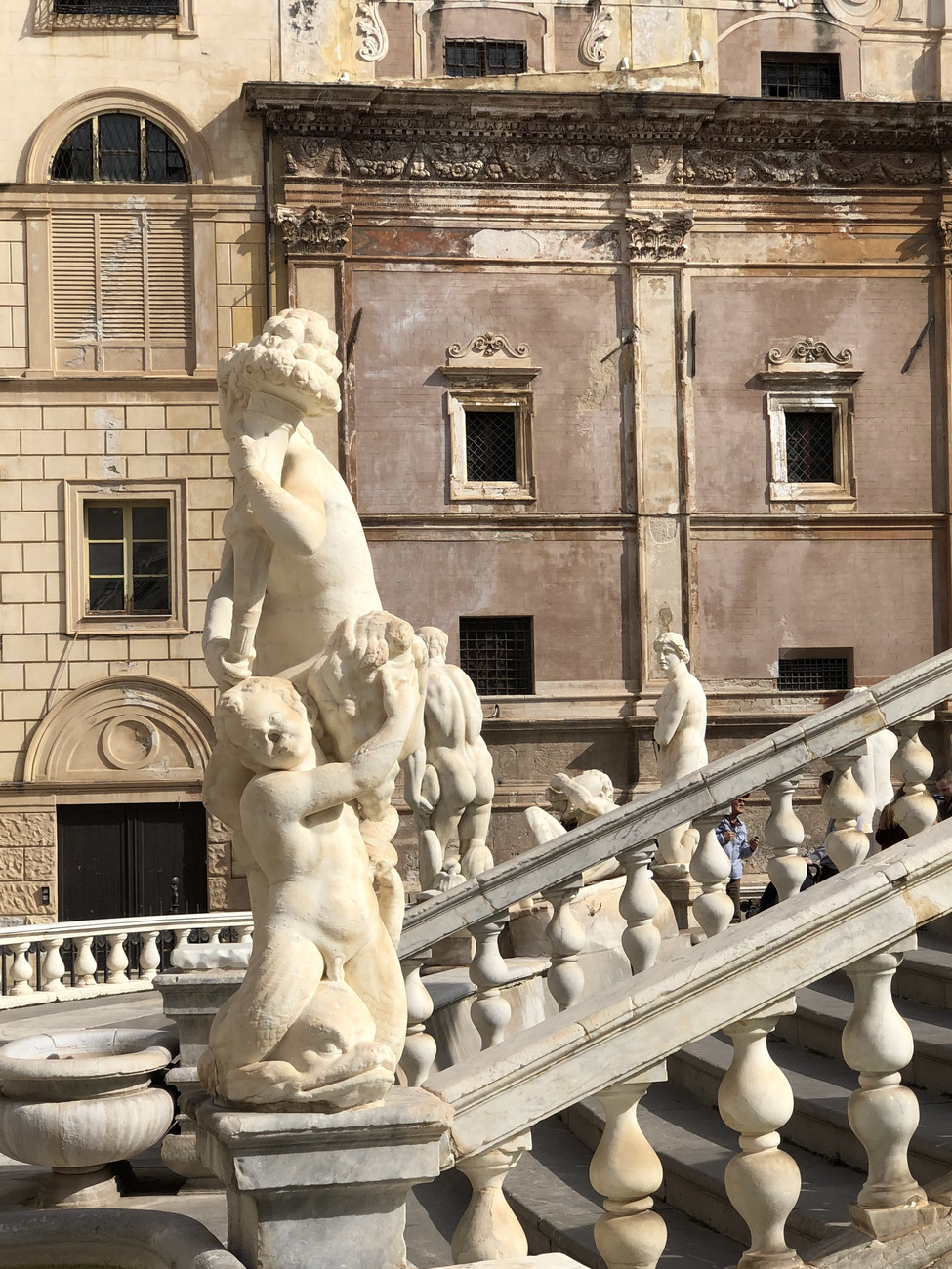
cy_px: 719
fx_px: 2347
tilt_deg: +2.8
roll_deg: +2.2
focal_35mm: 64
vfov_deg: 30.2
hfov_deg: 22.9
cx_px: 482
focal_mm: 6
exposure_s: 1/1372
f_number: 2.4
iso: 16
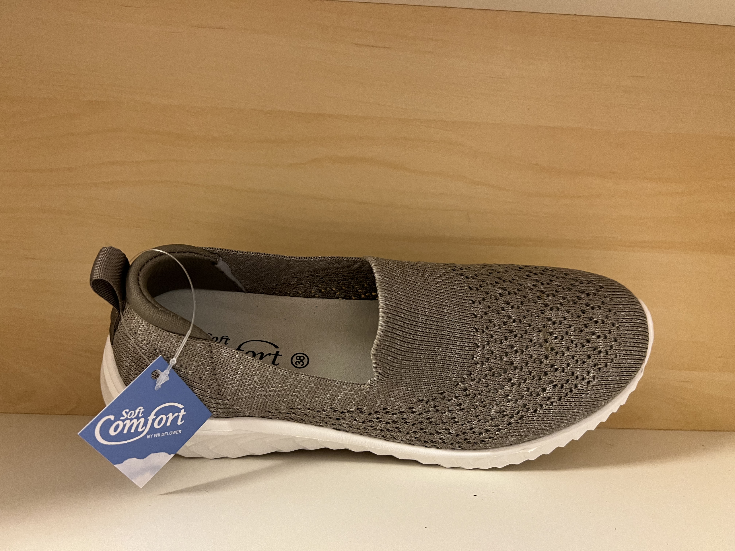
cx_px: 368
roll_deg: -2.4
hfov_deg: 67.3
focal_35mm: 26
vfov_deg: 53.1
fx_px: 552
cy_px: 276
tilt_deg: -5.2
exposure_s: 1/50
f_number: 1.5
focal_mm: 5.7
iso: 320
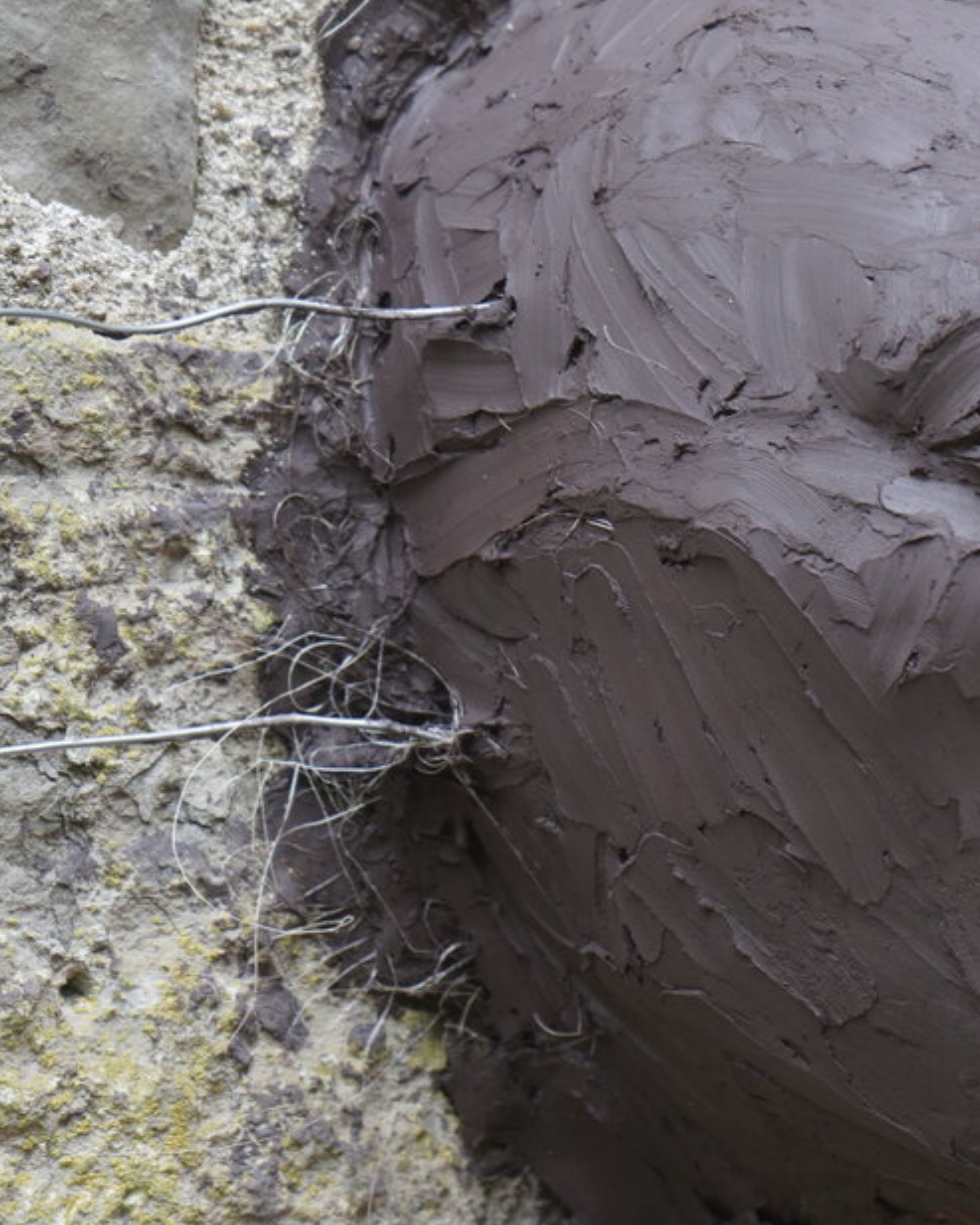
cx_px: 845
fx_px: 4640
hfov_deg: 12.0
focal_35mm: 128
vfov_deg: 15.0
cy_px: 612
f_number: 5.6
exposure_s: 1/160
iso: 500
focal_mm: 70
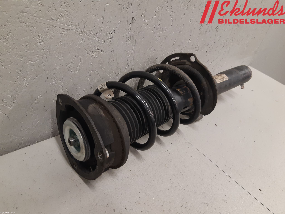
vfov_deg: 53.1
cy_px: 107
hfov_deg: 67.3
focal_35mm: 26
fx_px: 214
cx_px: 142
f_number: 1.7
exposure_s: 1/50
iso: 160
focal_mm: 3.93
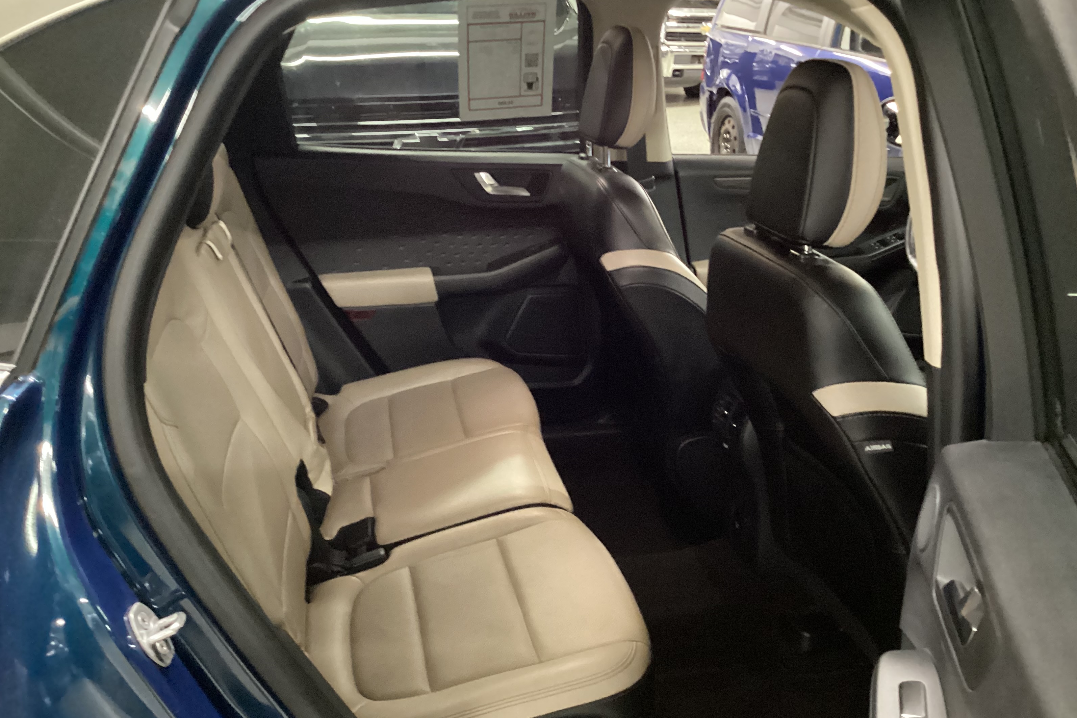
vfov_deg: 40.0
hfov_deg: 57.2
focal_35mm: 33
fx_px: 987
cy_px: 380
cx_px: 535
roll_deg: +1.0
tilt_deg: -22.3
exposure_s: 1/17
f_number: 2.4
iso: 640
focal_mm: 3.3
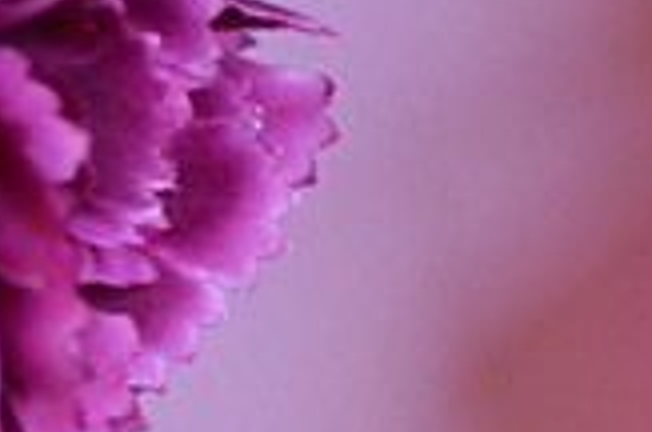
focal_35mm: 191
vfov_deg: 7.2
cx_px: 1128
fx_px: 3448
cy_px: 264
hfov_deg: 10.3
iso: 800
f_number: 4.5
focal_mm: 23
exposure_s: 1/60
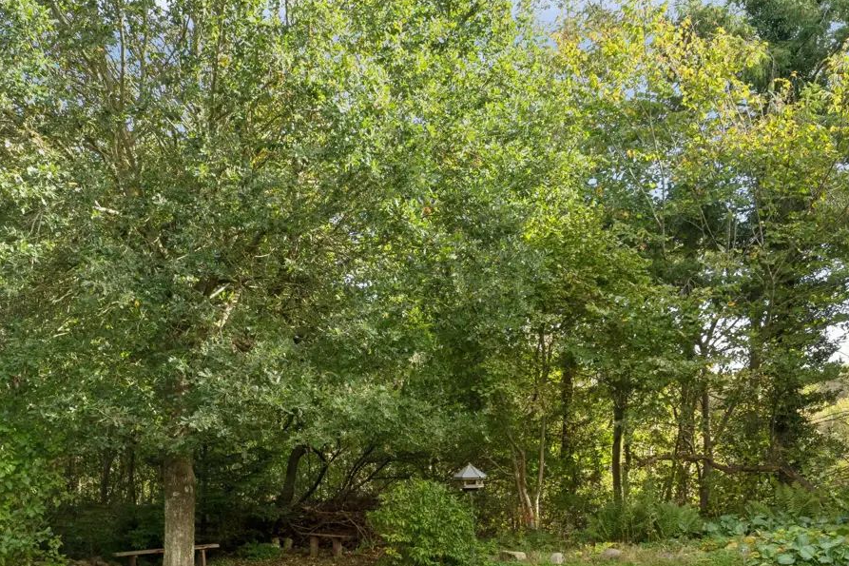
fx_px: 1027
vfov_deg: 29.3
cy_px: 527
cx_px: 272
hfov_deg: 44.2
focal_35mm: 44
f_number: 8
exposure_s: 1/125
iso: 400
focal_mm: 13.5
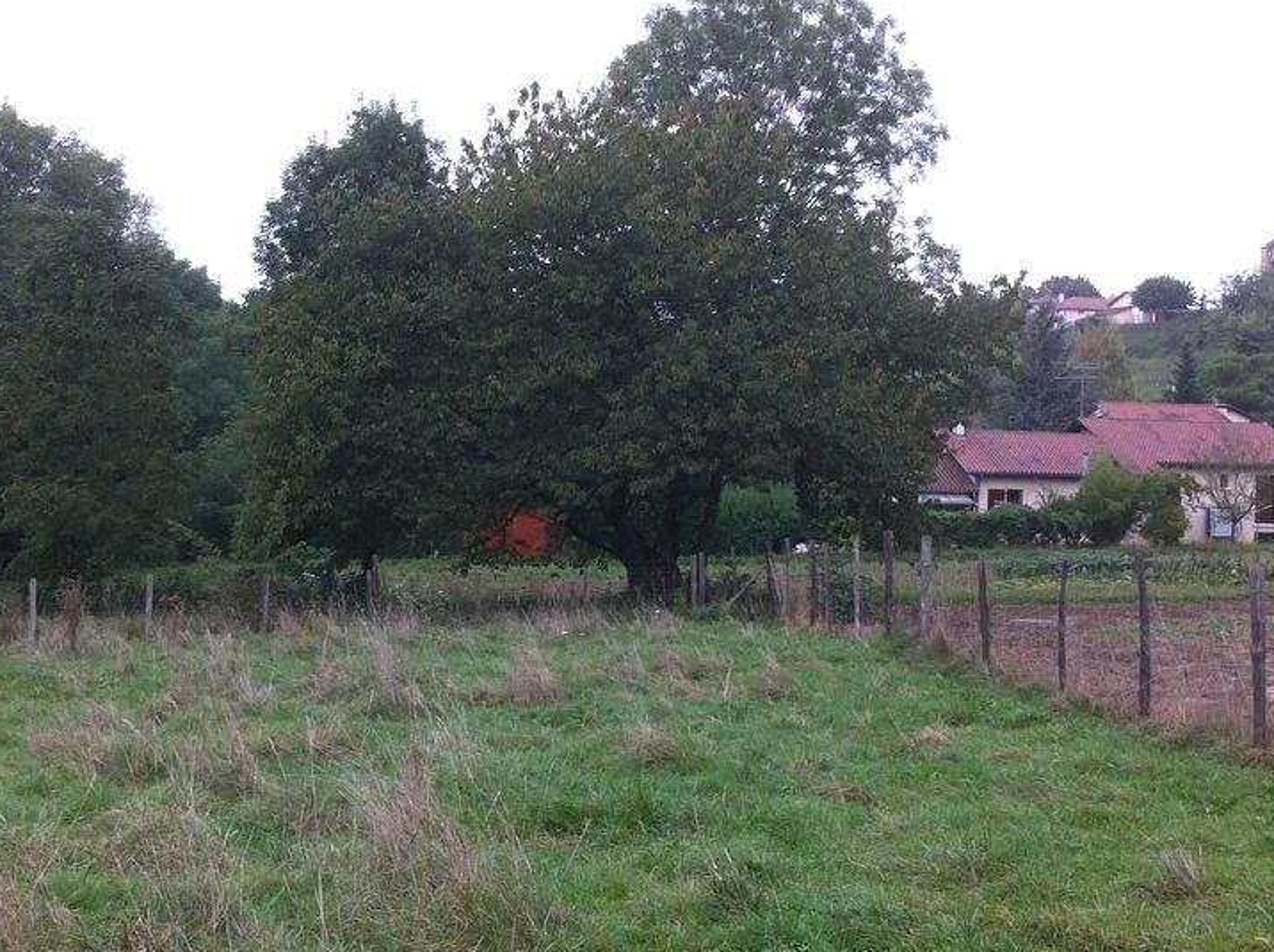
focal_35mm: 50
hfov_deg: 38.2
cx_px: 634
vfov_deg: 29.0
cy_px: 411
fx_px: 1838
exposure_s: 1/33
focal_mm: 3.85
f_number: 2.8
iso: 100
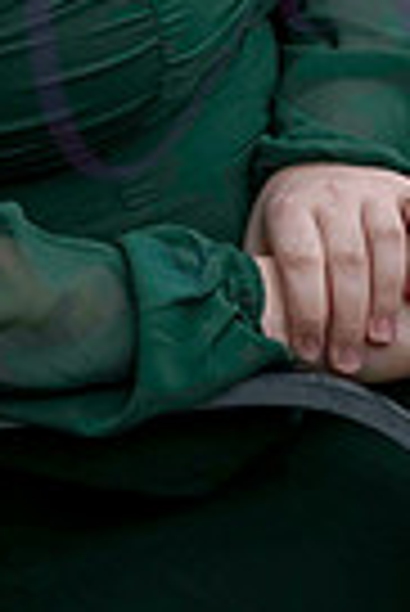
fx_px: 5640
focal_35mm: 331
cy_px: -333
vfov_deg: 6.1
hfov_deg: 4.2
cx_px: -68
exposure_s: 1/320
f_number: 3.2
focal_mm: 100
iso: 1600
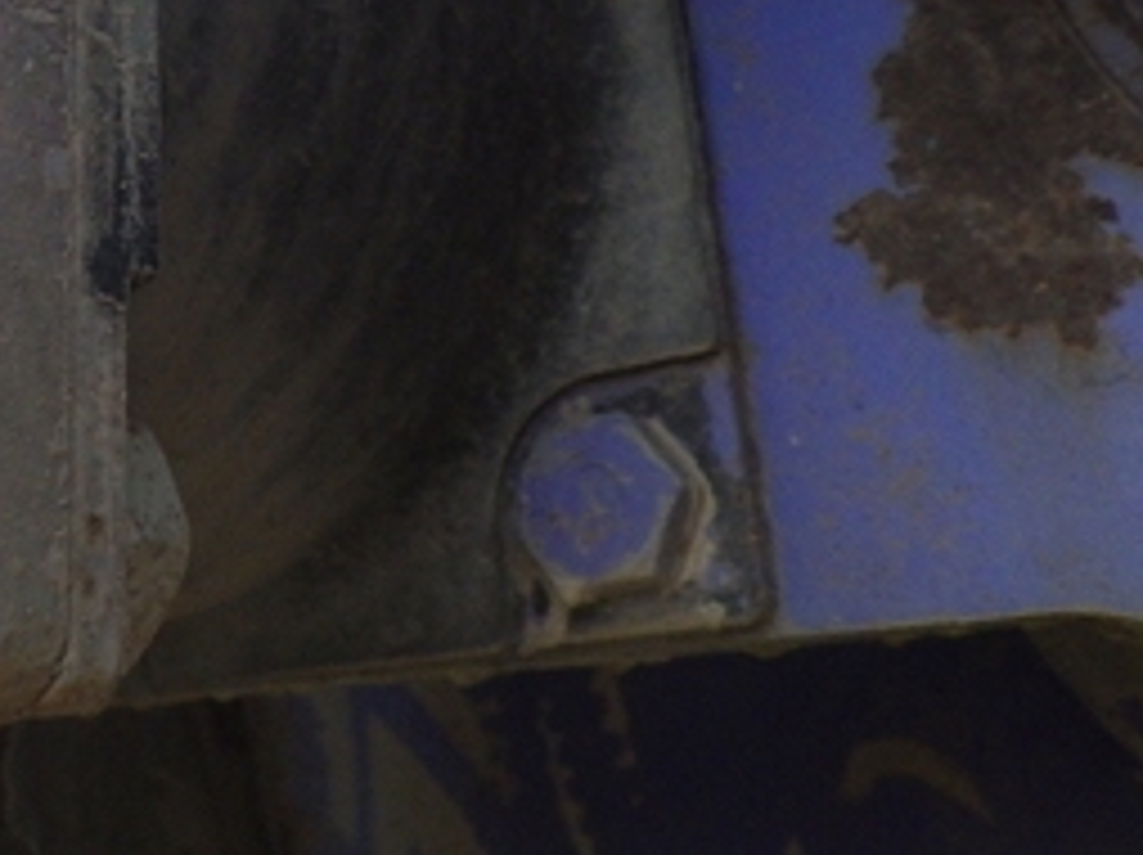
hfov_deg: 34.6
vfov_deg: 26.8
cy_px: 144
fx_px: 1748
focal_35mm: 53
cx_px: 166
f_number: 3.5
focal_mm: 5
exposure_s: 1/45
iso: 160
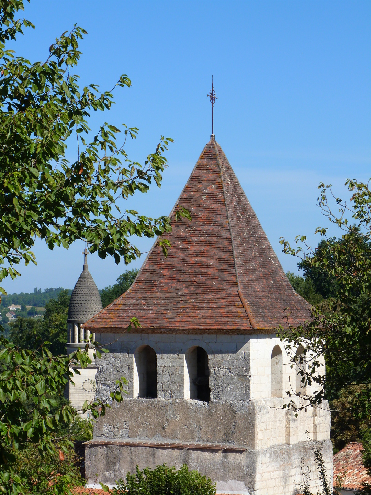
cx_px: 186
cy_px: 248
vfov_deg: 13.5
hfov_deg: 10.2
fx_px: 2086
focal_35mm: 146
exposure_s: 1/400
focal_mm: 26.3
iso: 100
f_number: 5.6
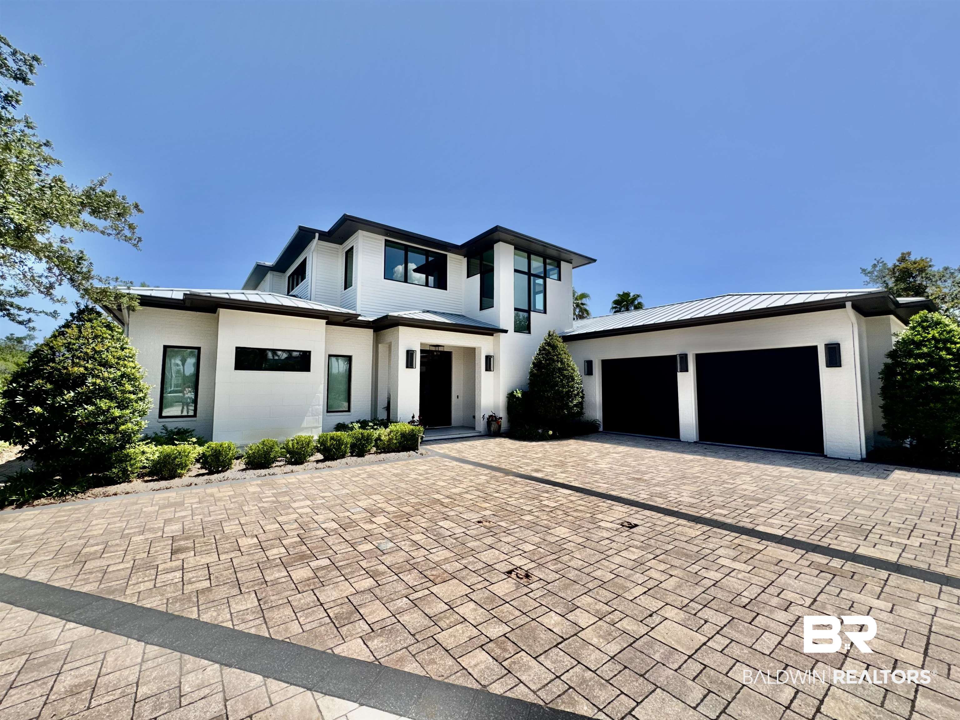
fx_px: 388
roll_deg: -0.7
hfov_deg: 102.1
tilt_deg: +4.1
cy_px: 360
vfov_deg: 85.7
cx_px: 480
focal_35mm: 14
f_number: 2.2
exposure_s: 1/2083
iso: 40
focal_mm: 2.22
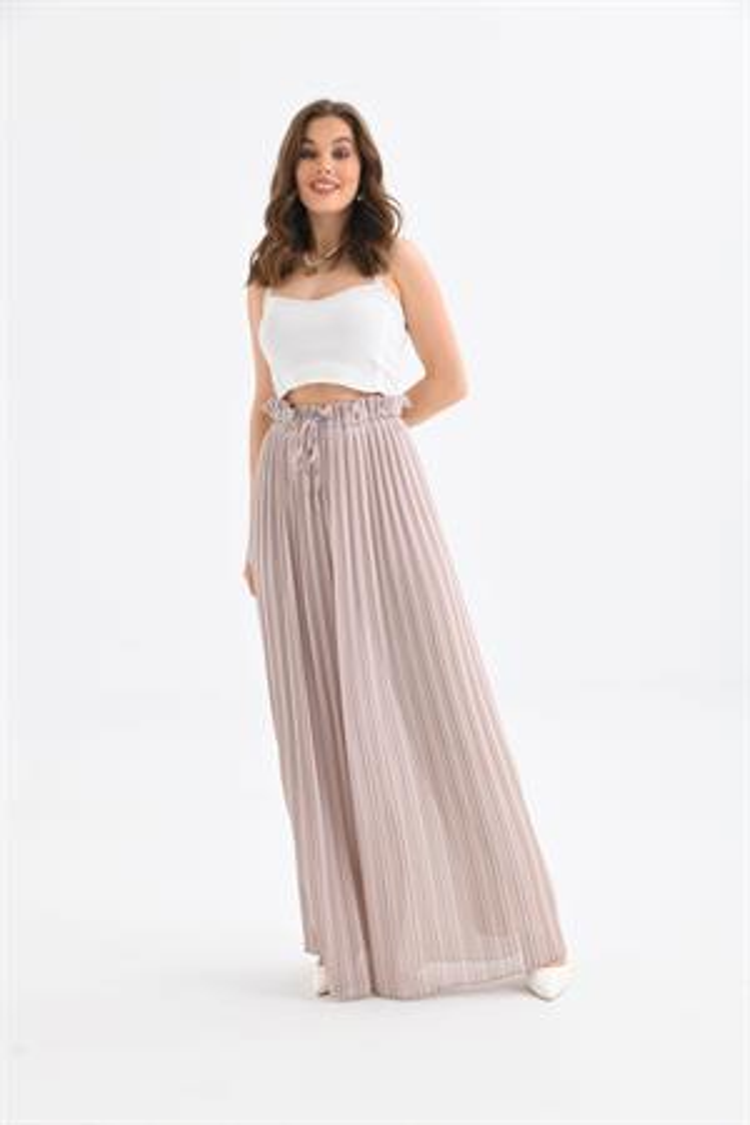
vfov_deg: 41.1
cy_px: 562
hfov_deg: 28.1
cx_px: 375
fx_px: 1500
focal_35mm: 48
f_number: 6.3
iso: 160
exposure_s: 1/125
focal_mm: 48
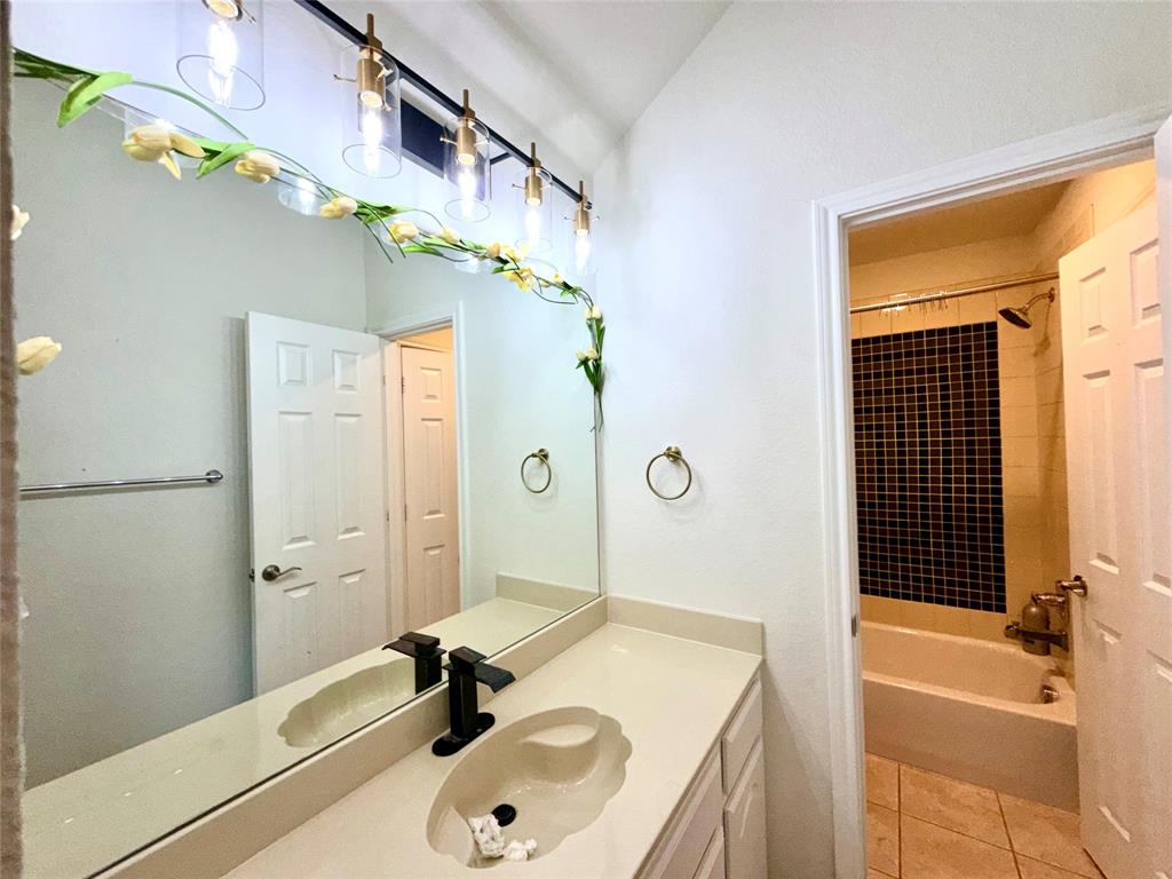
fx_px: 474
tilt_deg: -0.2
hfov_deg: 102.1
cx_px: 586
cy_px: 440
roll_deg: +2.1
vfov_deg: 85.7
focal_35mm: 14
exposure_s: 1/120
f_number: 2.2
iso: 125
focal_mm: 2.22
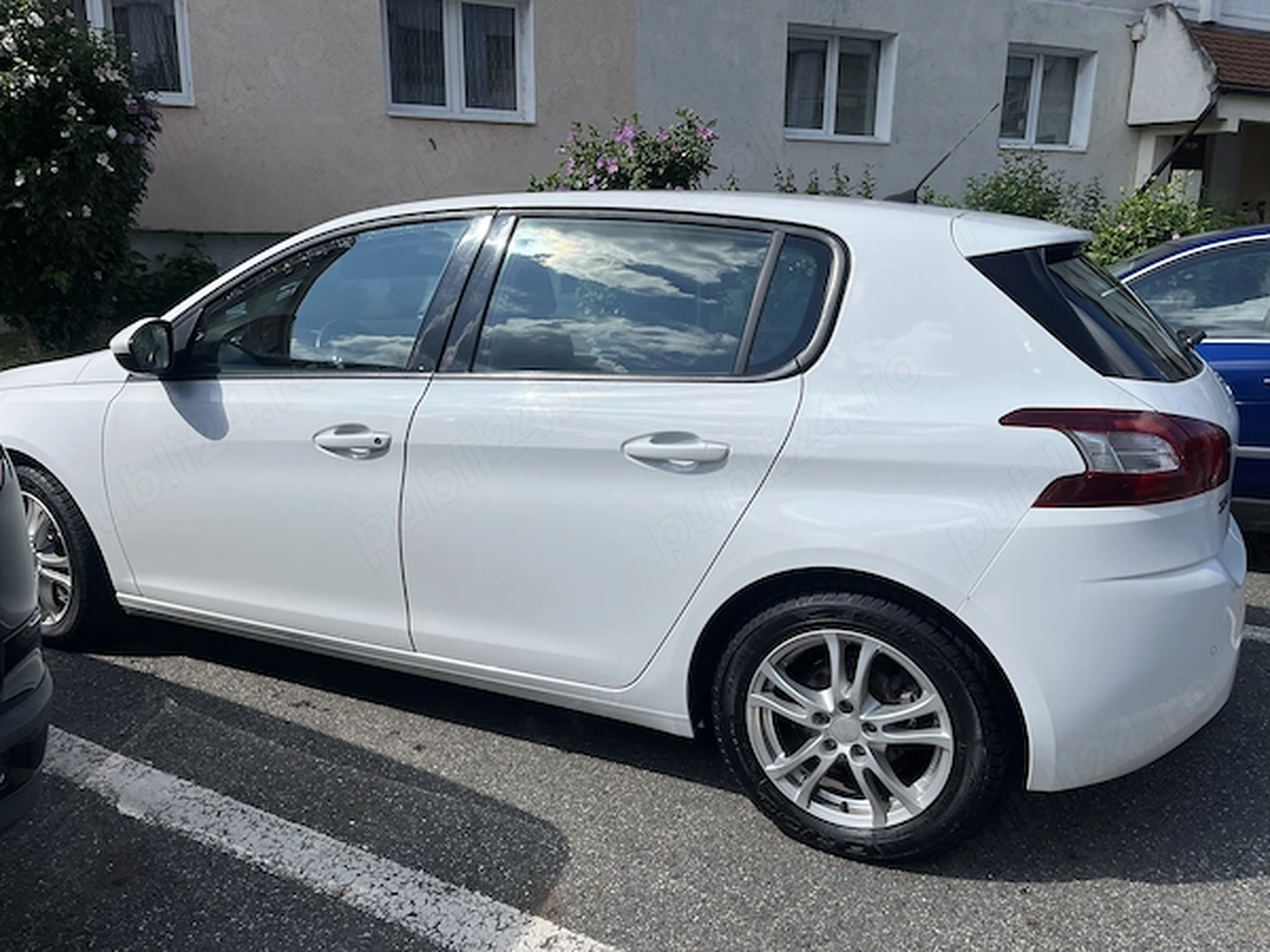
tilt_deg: -14.0
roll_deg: -0.4
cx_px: 635
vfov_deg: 53.1
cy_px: 476
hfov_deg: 67.3
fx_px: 954
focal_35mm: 26
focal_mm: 5.1
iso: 50
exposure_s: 1/4651
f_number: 1.6
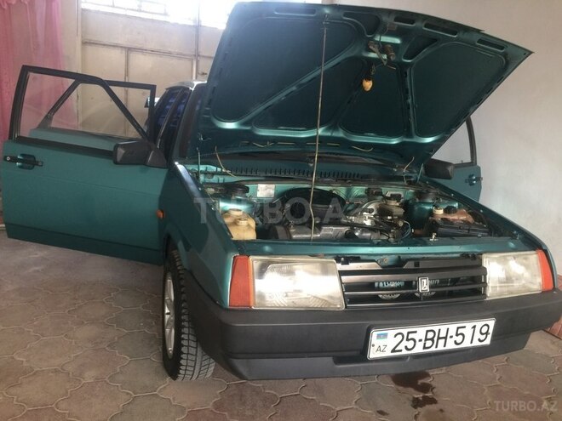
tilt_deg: -14.4
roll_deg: -2.7
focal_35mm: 29
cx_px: 281
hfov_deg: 61.7
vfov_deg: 48.2
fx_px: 471
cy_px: 210
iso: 100
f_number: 2.2
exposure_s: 1/33
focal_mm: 4.15
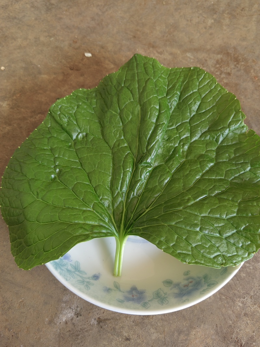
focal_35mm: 27
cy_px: 174
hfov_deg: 51.3
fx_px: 270
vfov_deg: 65.3
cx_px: 130
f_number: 1.9
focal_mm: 5.52
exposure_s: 1/100
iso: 125
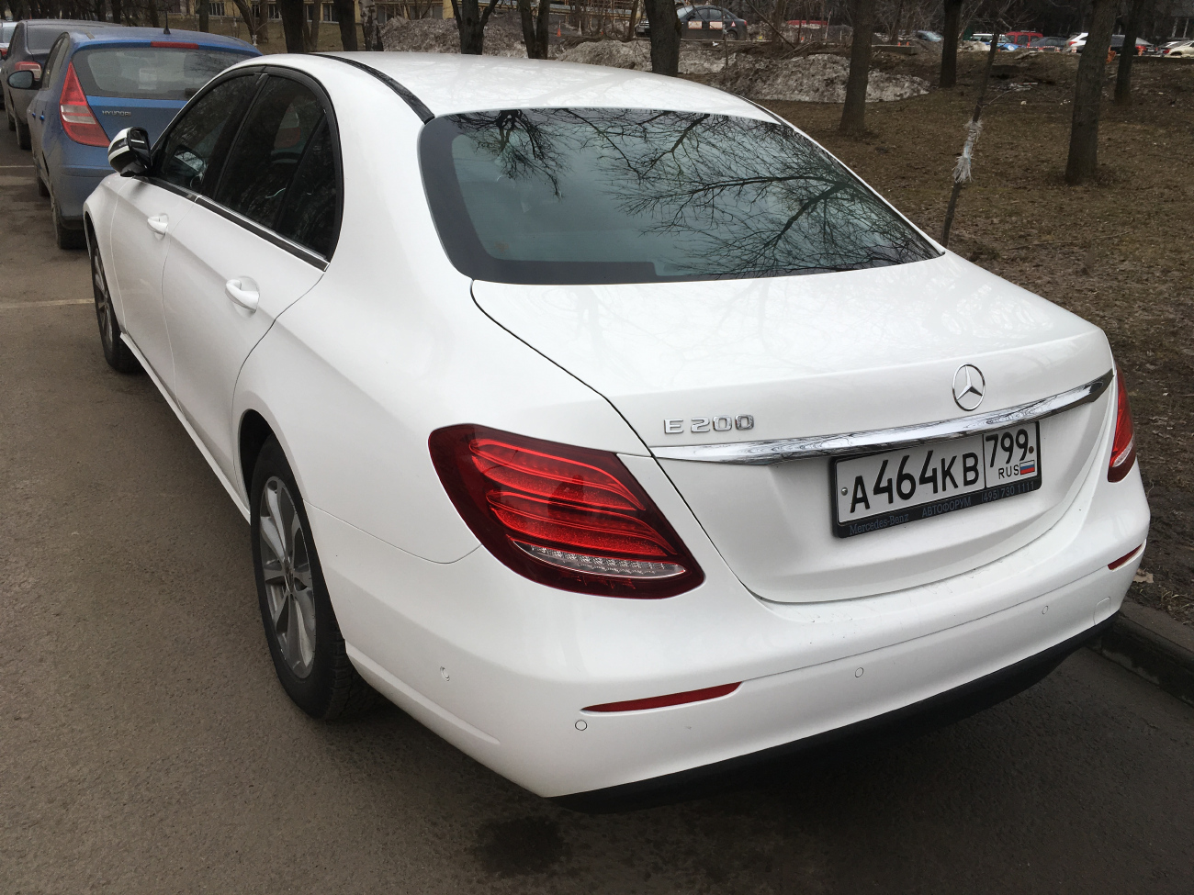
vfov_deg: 48.2
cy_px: 448
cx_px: 597
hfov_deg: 61.7
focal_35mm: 29
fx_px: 1000
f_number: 2.2
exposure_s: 1/674
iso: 25
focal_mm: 4.15
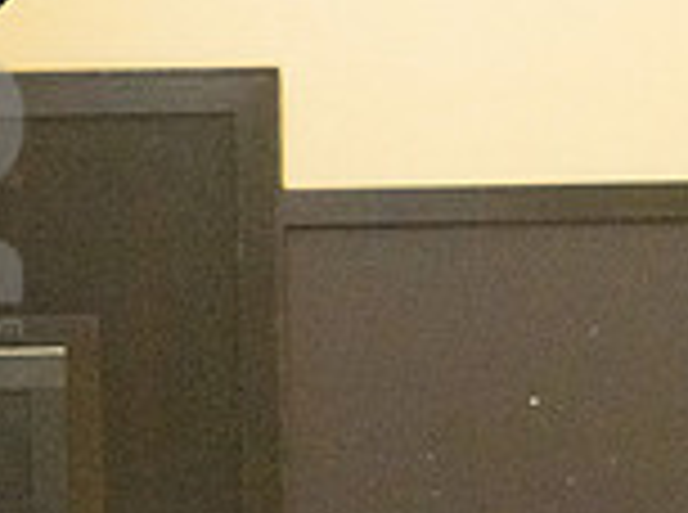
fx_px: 6524
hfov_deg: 6.0
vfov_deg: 4.5
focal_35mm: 329
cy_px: 182
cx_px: -112
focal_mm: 90
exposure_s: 1/1000
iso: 10000
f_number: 4.5
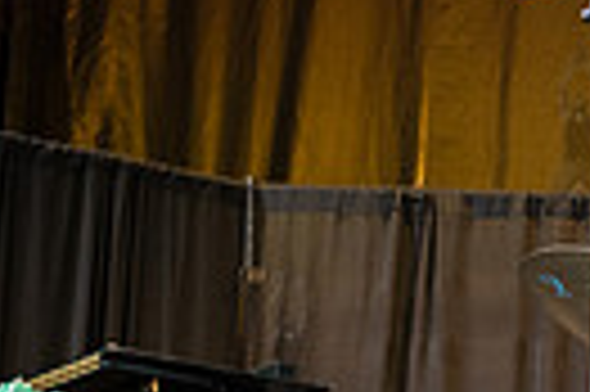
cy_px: 338
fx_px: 2455
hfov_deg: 12.4
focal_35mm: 150
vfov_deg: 9.1
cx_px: 1114
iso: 2000
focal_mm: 32
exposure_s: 1/500
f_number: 3.5
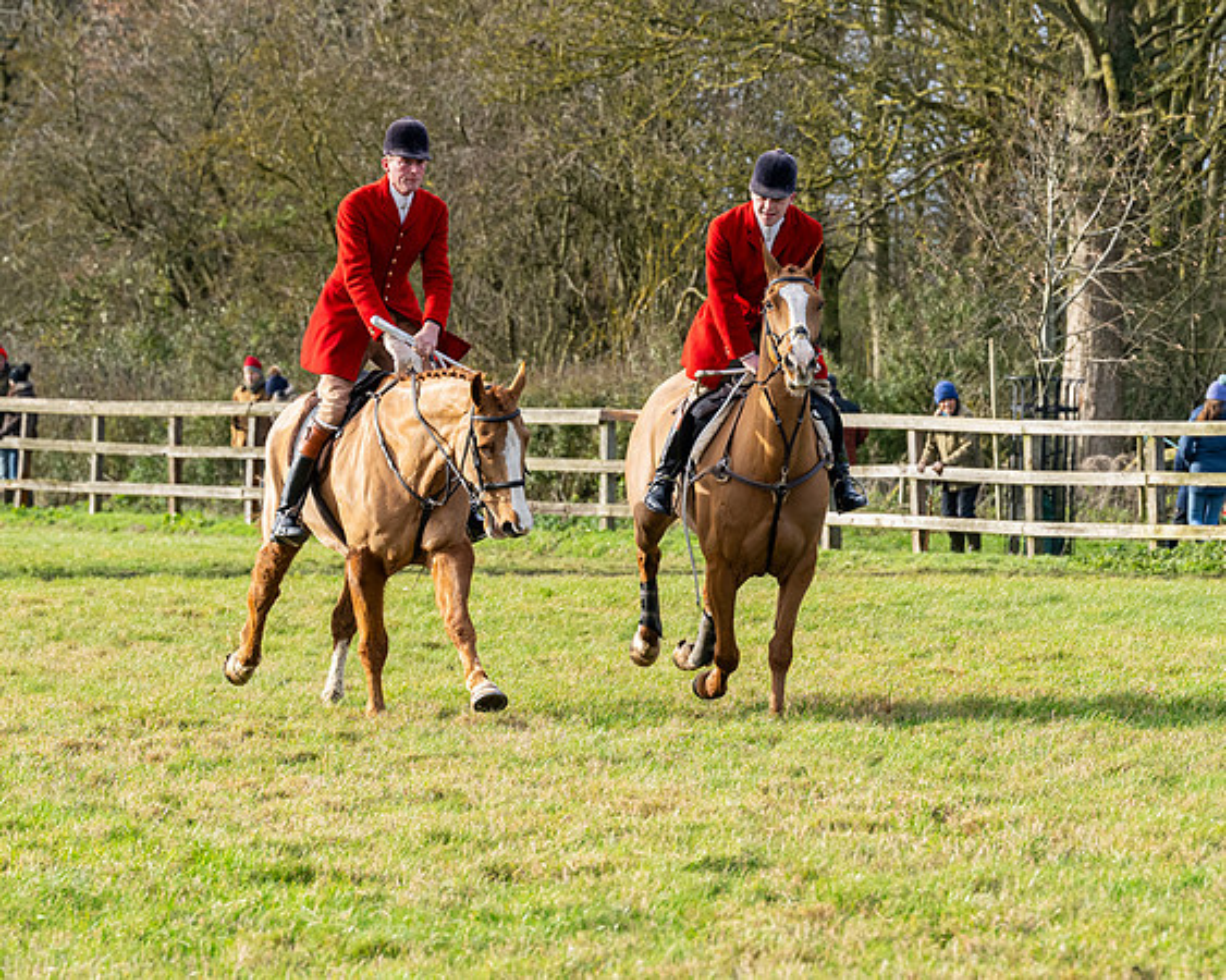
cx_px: 837
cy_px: 434
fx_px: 8853
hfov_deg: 7.9
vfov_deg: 6.3
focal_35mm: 244
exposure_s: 1/1000
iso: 800
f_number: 5
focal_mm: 125
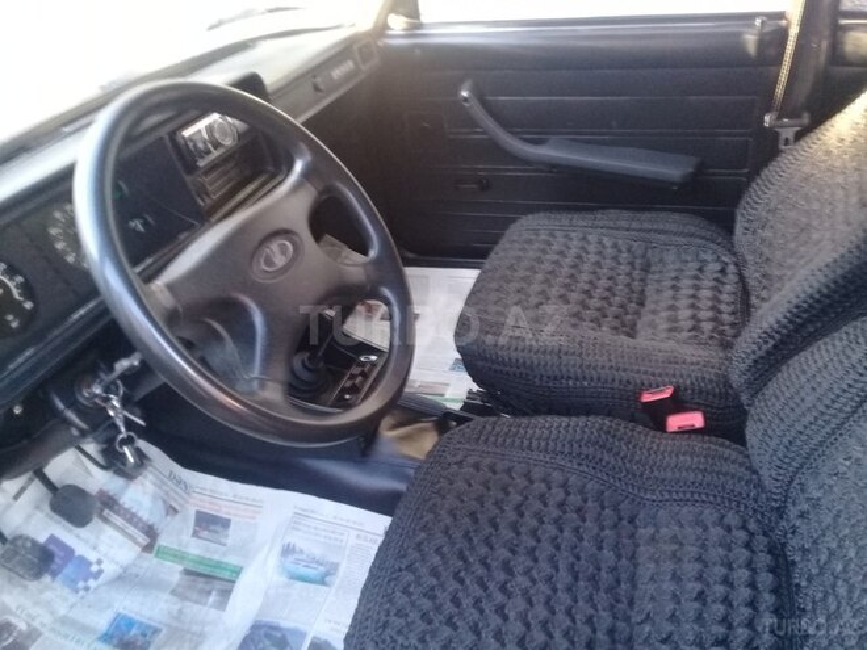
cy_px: 325
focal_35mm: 31
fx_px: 776
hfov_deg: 58.4
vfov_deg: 45.4
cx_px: 434
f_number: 2.2
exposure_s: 1/20
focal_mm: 3.3
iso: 160
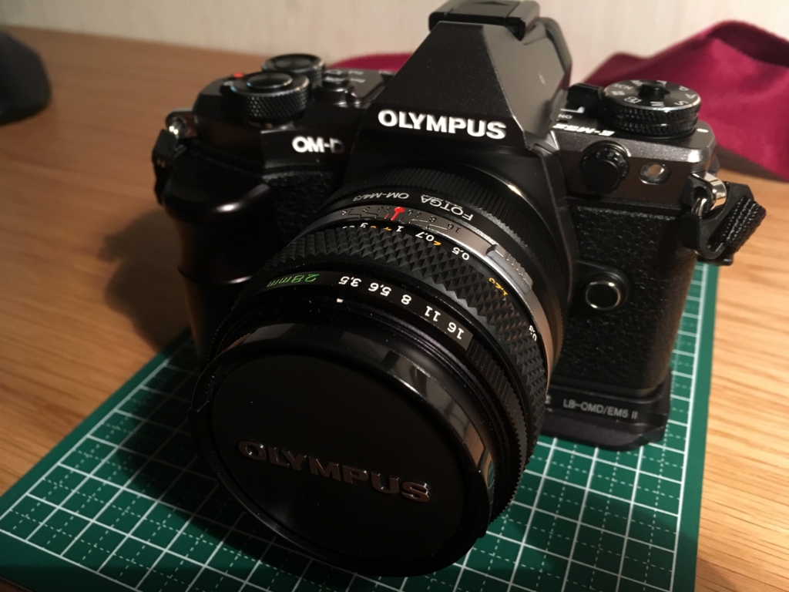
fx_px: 661
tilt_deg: -34.5
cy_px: 296
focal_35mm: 29
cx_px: 394
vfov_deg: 48.2
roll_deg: +0.2
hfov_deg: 61.7
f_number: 2.2
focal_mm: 4.15
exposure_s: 1/30
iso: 200
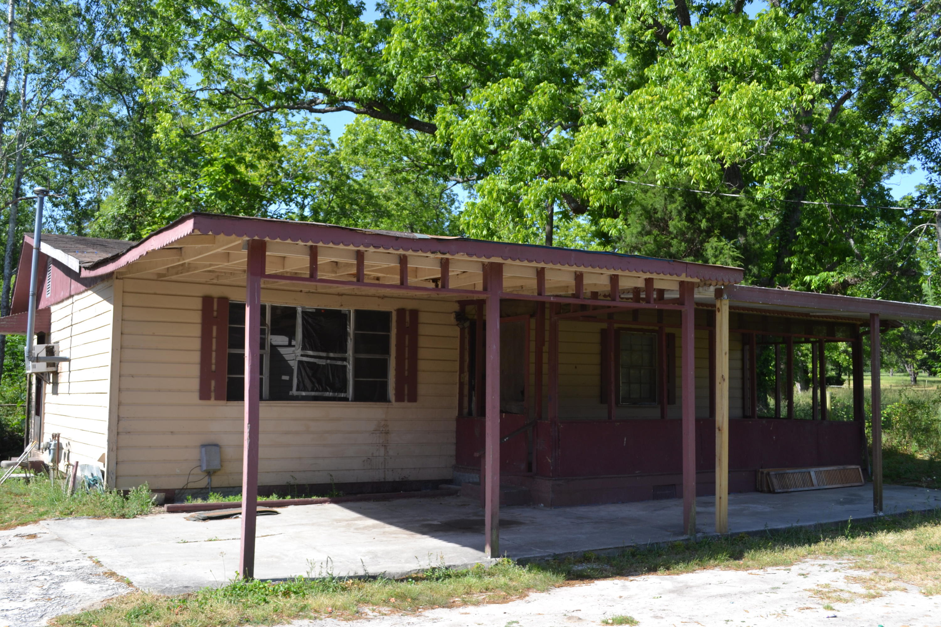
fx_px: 941
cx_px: 470
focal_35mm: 36
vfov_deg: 36.9
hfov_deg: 53.1
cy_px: 314
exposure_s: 1/125
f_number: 5.6
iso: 100
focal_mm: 24
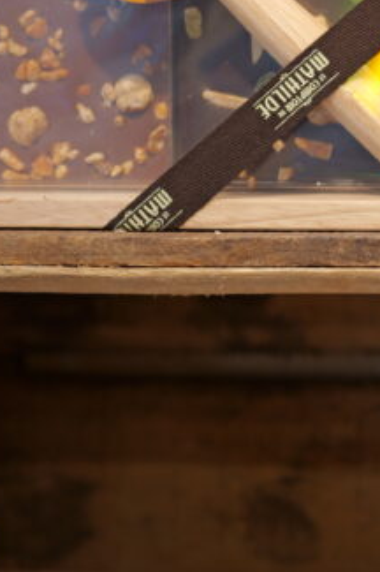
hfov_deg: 8.9
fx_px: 2364
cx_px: 595
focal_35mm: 149
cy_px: 137
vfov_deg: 13.7
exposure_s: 1/60
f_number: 2.8
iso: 125
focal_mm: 42
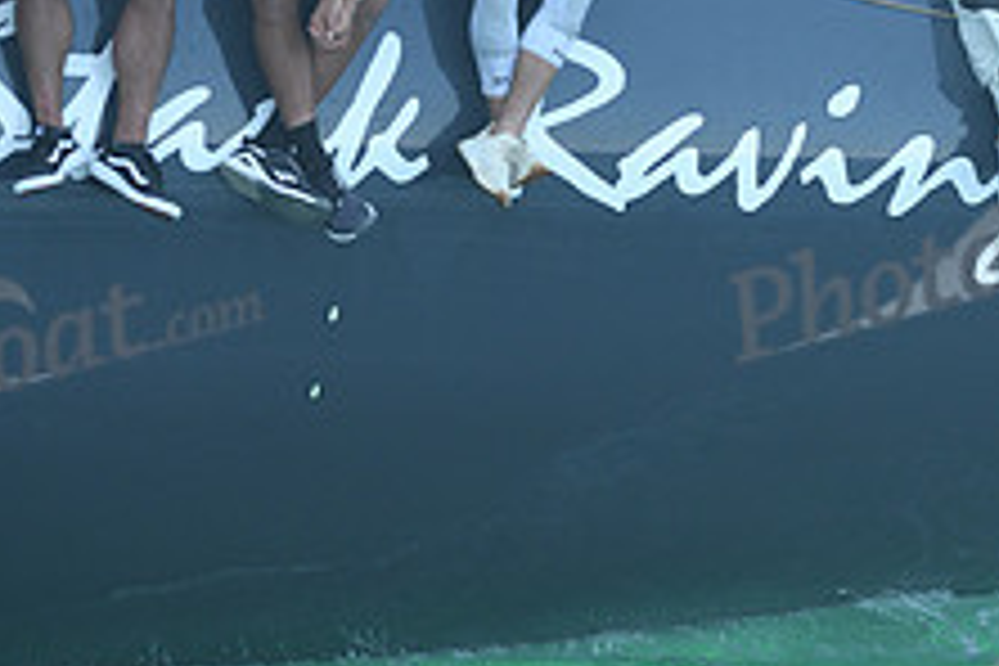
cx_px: 500
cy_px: 74
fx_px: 5439
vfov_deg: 7.0
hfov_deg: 10.5
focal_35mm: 196
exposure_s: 1/640
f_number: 3.2
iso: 320
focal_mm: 75
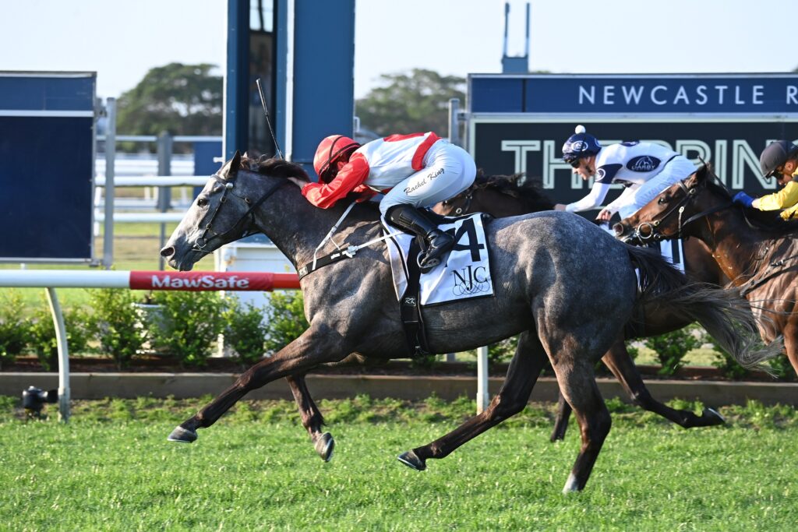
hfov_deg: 11.7
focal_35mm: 175
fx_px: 3879
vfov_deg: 7.8
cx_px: 399
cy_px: 266
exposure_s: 1/1600
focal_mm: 175
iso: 1600
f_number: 5
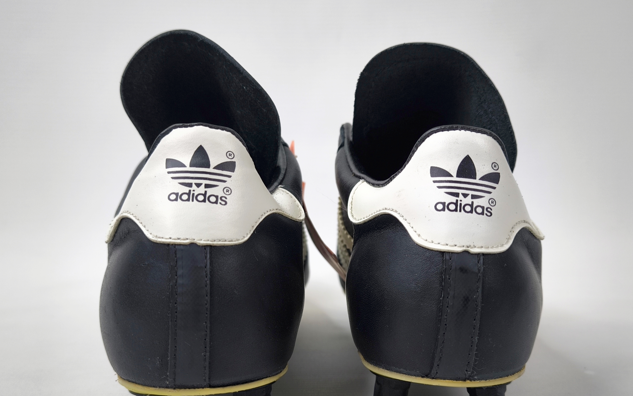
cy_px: 230
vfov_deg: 47.4
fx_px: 449
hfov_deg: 70.4
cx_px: 320
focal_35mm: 26
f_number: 1.9
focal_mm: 6.92
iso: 64
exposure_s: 1/100
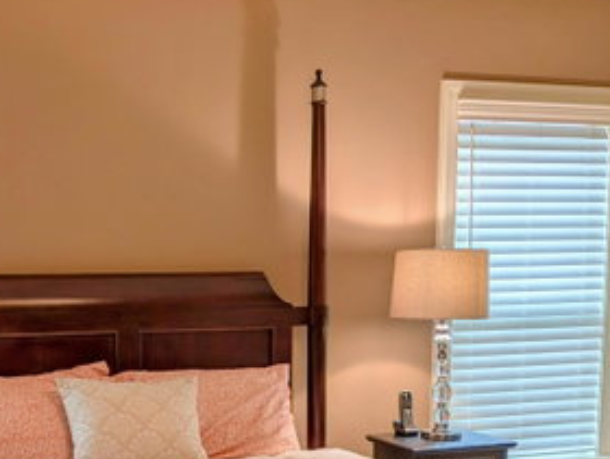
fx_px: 1006
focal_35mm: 57
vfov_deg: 25.2
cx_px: 141
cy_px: 385
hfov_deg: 33.0
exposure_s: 1/120
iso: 75
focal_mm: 5.43
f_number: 1.89
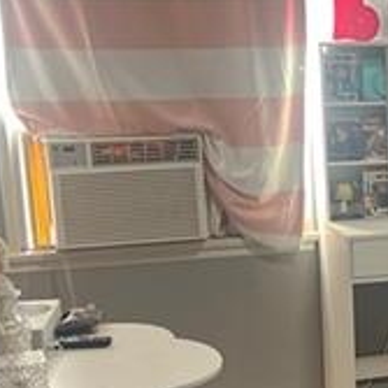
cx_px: 523
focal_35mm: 106
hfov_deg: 15.5
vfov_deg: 16.3
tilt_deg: -13.0
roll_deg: +0.6
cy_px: 293
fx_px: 1344
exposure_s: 1/60
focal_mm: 5.7
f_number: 1.5
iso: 320
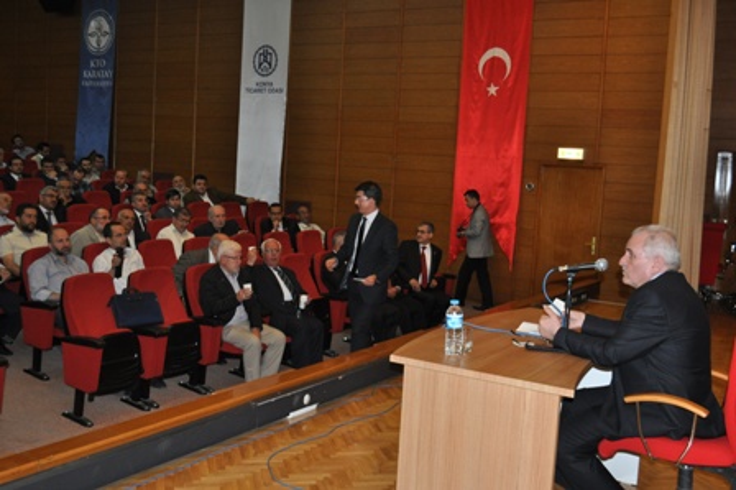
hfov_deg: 49.6
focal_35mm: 39
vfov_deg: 34.2
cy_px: 245
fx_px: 797
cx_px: 368
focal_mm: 26
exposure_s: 1/60
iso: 800
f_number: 4.2
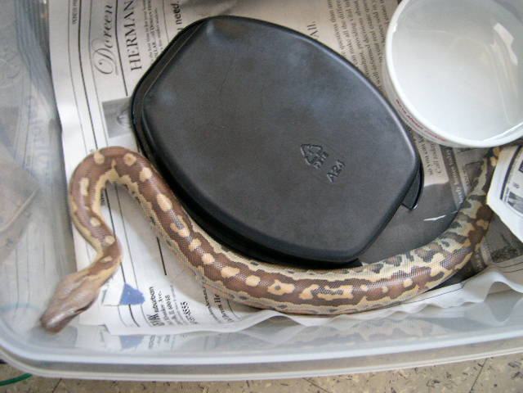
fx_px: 574
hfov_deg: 49.0
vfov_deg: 37.7
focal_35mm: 38
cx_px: 262
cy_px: 196
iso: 397
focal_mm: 8
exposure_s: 1/5.1
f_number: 2.8
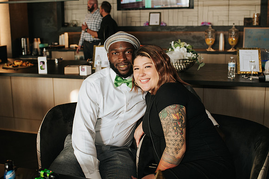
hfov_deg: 47.4
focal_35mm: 41
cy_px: 74
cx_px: 131
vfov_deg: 32.5
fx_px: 307
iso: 720
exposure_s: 1/200
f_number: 3.2
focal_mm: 35
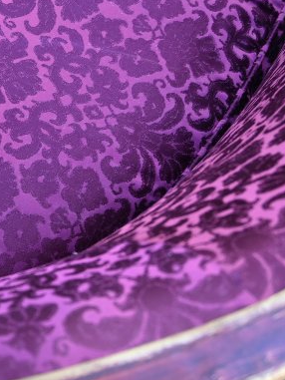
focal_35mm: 102
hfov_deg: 14.1
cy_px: 261
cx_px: -49
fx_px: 1122
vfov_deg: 19.1
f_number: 3.8
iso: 100
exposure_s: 1/60
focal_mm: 22.5
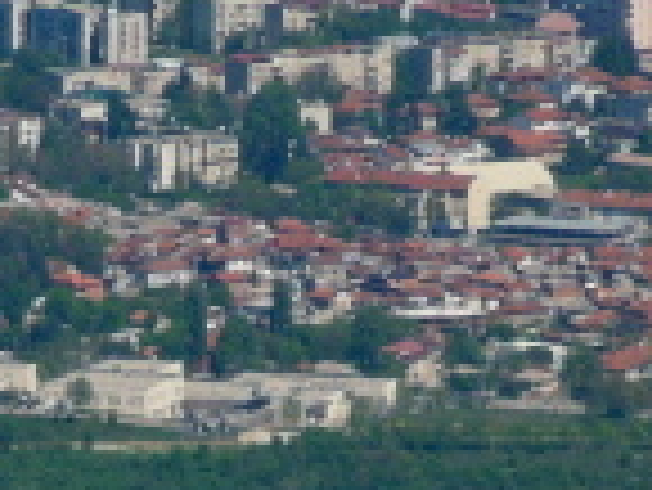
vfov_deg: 1.4
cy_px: 605
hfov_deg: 1.9
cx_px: 198
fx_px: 19888
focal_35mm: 1055
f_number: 5.5
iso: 100
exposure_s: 1/500
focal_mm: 55.1
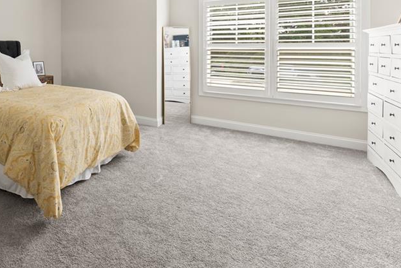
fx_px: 256
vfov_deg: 51.8
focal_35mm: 23
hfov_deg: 68.1
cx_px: 75
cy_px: 55
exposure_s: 1/13
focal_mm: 14
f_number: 7.1
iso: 640
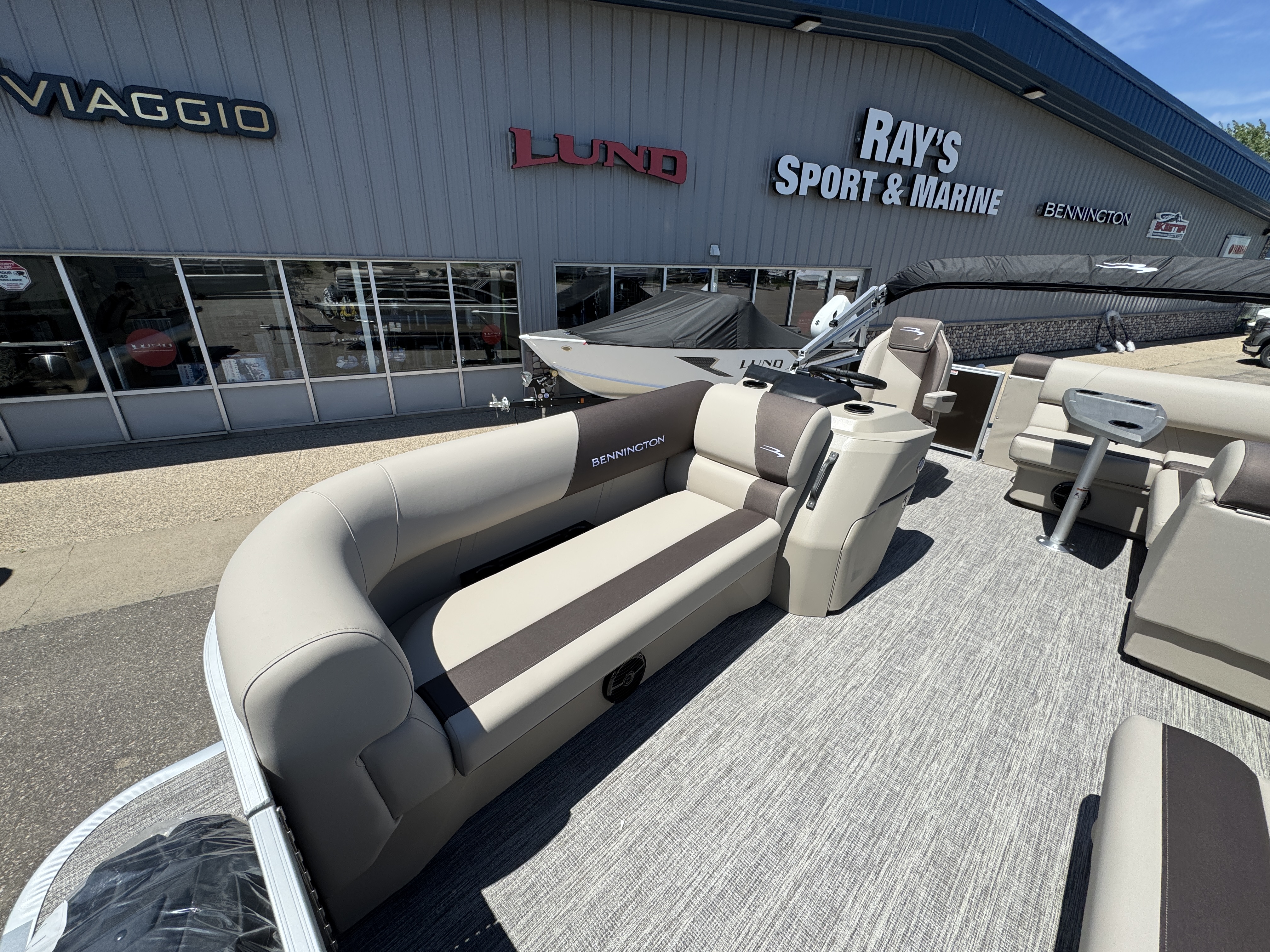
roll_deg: -1.4
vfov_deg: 85.7
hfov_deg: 102.1
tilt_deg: -23.6
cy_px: 476
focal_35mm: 14
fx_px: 514
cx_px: 635
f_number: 2.2
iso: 50
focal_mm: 2.22
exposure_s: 1/2584
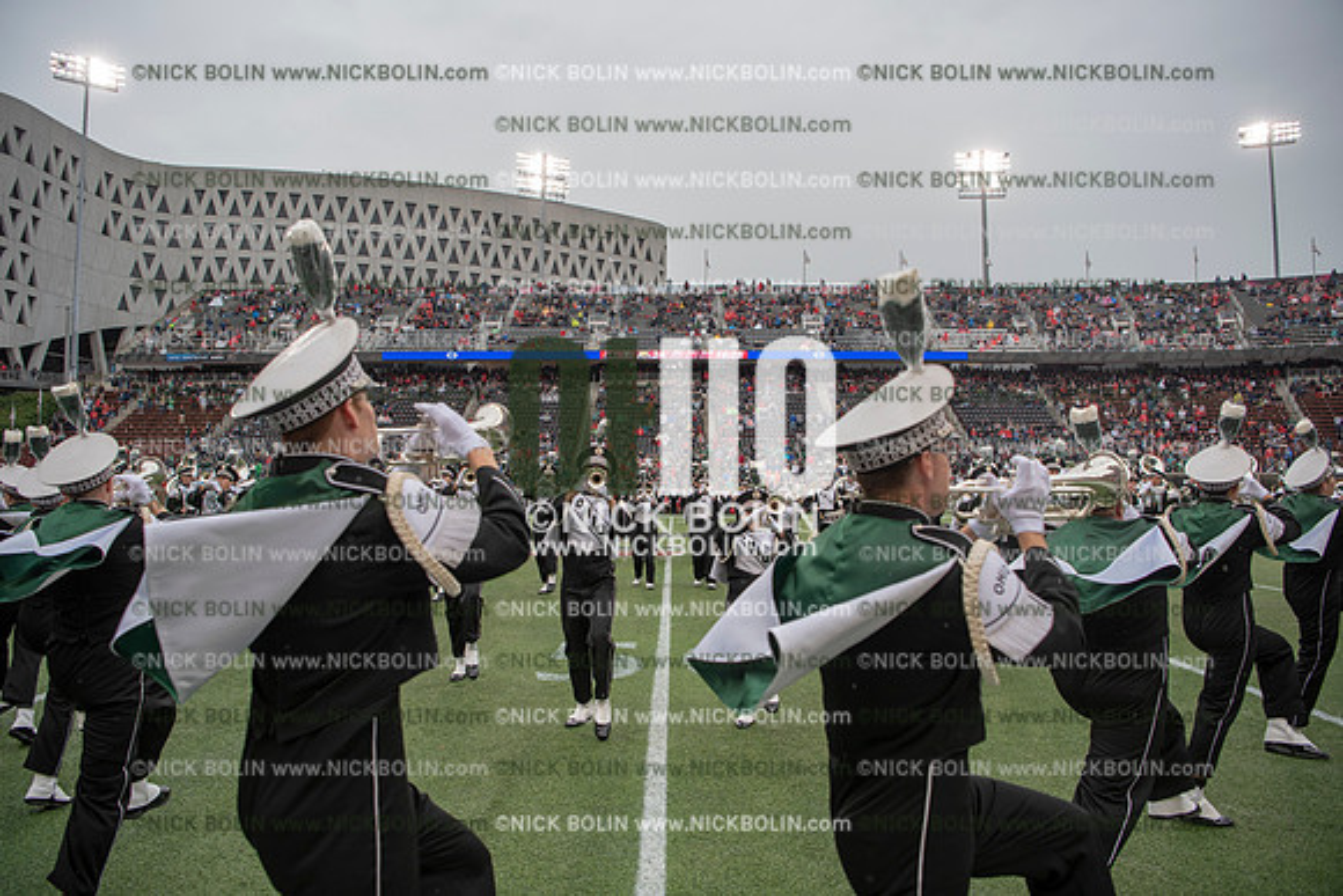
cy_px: 448
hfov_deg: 73.7
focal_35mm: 24
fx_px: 896
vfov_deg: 53.2
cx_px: 672
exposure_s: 1/800
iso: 250
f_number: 3.5
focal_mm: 24
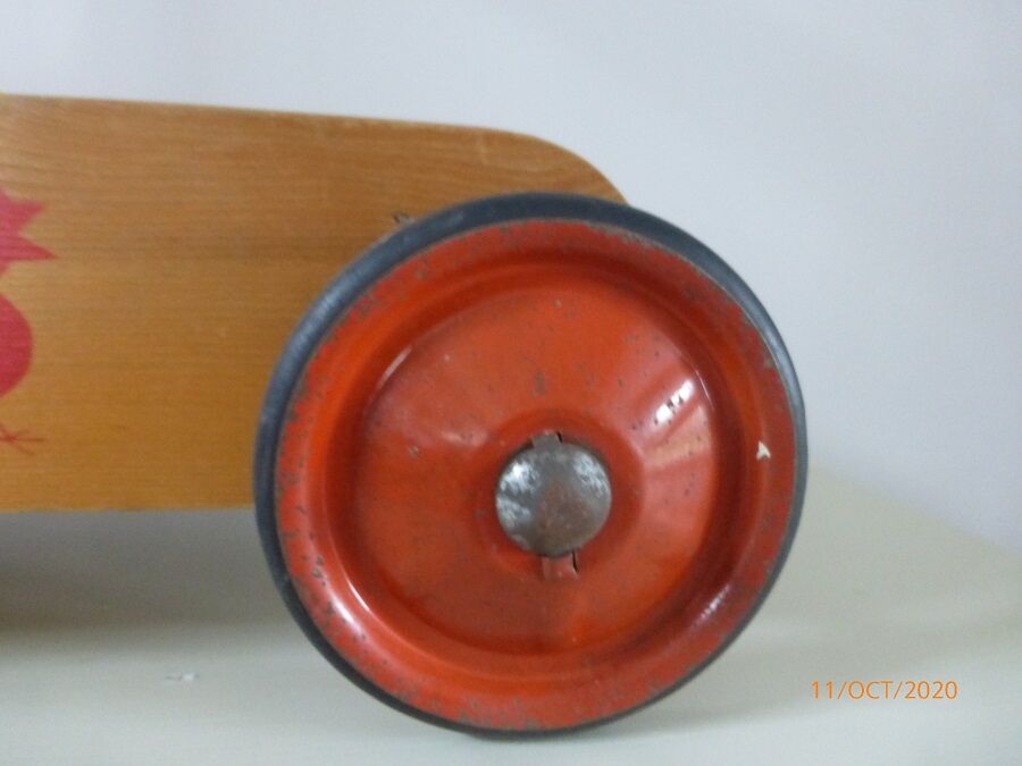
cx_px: 511
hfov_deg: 69.4
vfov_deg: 54.9
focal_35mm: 25
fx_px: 738
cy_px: 383
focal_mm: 4.3
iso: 800
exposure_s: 1/25
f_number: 3.3
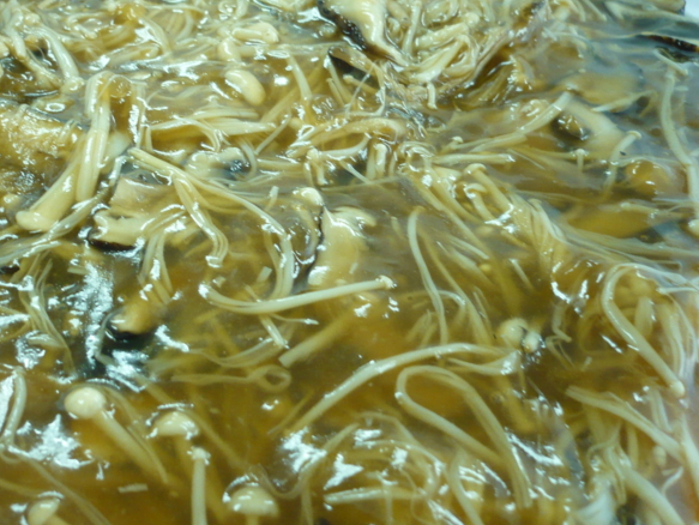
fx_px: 970
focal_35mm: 48
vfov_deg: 30.2
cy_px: 213
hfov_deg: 39.3
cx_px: 253
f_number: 2.8
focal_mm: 5.8
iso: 200
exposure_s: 1/25
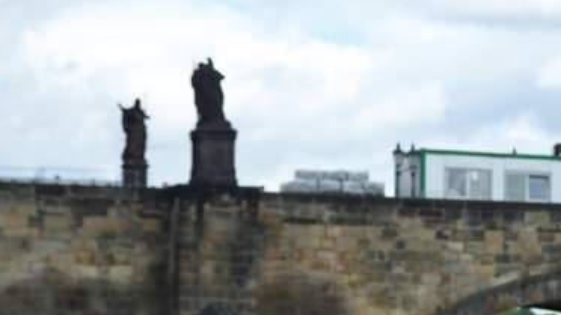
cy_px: 357
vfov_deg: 4.9
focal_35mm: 249
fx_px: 3703
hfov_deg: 8.7
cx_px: 421
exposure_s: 1/500
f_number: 4
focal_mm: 28
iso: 64
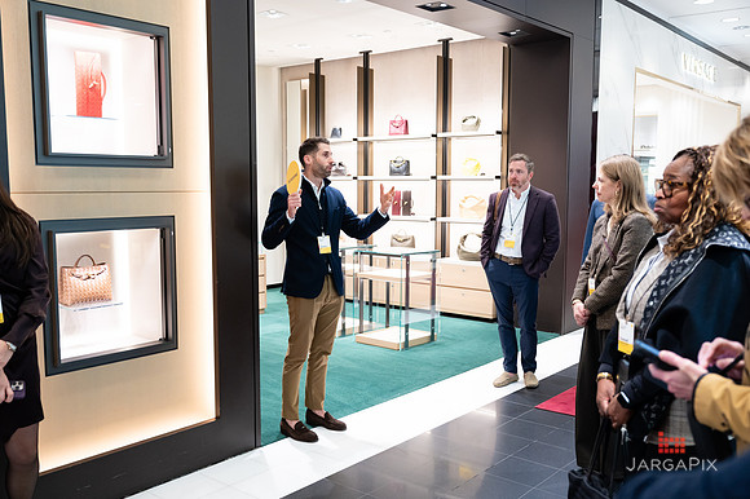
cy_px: 250
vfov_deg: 39.1
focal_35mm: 34
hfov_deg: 56.1
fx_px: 704
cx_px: 375
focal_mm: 33
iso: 1000
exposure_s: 1/160
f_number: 3.2
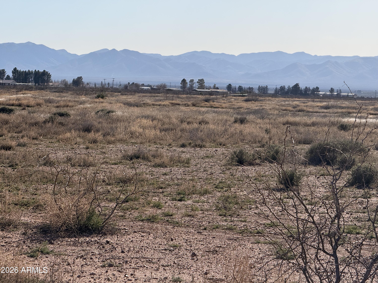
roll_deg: -2.3
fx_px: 1310
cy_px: 142
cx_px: 189
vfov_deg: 12.3
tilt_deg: -2.4
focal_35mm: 120
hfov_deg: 16.4
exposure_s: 1/3344
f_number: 2.8
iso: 64
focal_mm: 15.66
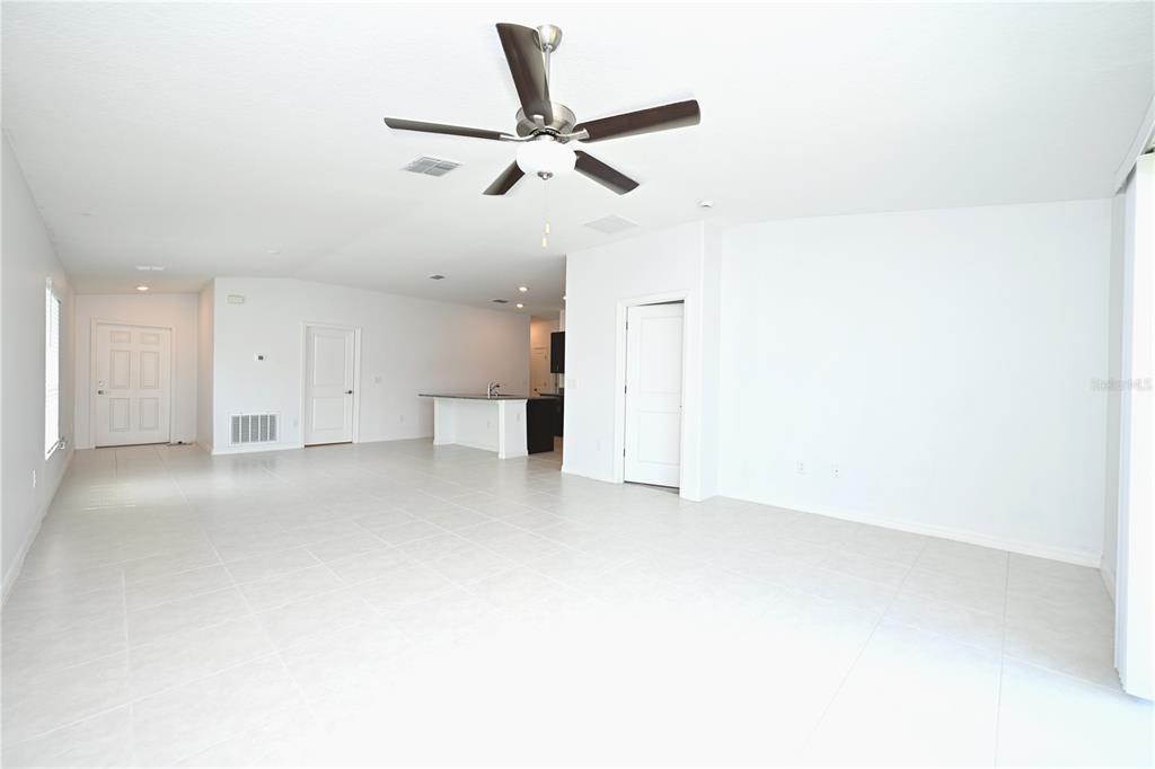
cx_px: 578
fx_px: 449
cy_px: 384
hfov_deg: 104.3
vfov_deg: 81.2
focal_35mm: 14
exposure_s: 1/80
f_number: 4.5
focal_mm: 14
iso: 200
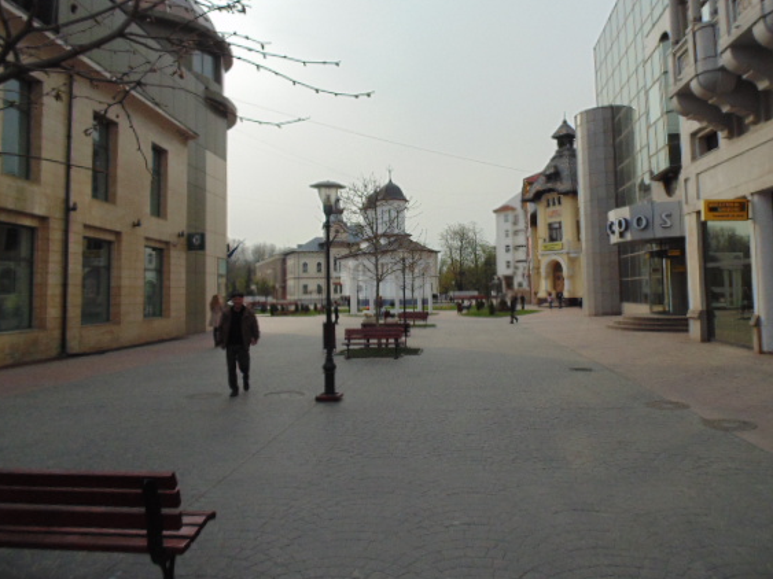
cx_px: 400
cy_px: 254
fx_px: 558
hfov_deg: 69.4
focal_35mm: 25
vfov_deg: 54.7
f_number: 9.7
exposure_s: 1/200
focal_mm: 4
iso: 160
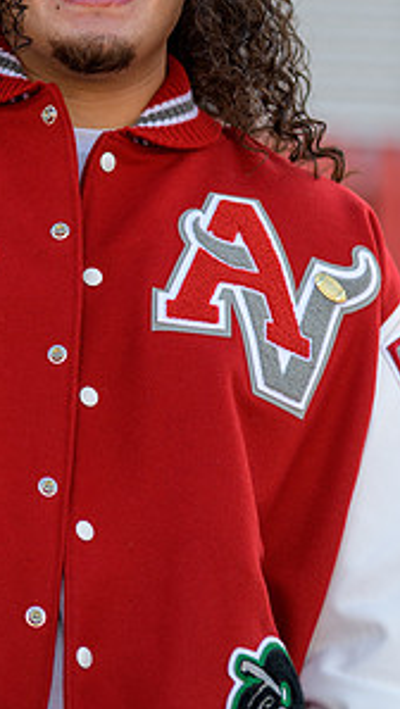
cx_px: 79
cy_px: 221
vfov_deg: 8.8
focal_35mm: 245
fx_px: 4612
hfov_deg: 5.0
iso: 100
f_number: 3.5
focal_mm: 155
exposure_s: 1/500
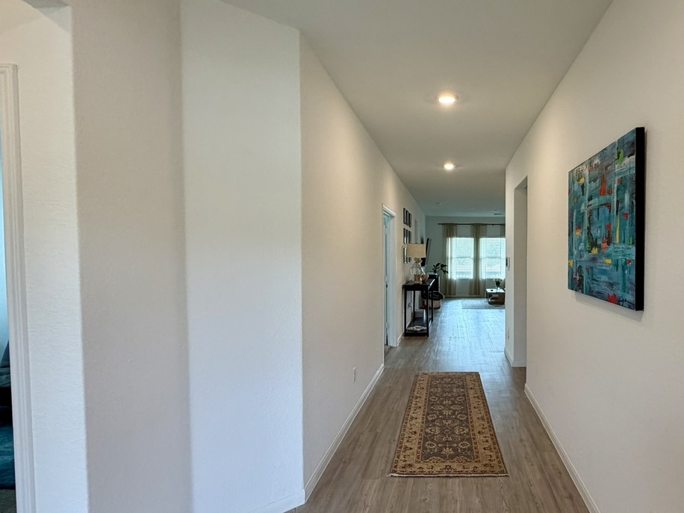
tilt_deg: -2.8
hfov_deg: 73.8
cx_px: 461
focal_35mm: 22
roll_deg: +0.1
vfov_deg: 61.0
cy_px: 273
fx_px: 435
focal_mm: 2.22
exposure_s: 1/120
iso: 200
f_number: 2.2
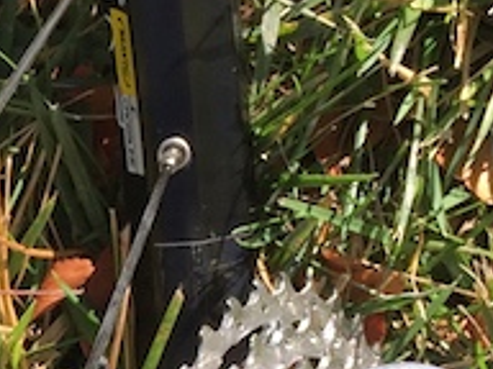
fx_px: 2208
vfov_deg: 9.4
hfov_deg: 11.9
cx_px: -362
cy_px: 505
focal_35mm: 155
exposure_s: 1/791
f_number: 2.2
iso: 32
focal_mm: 4.15
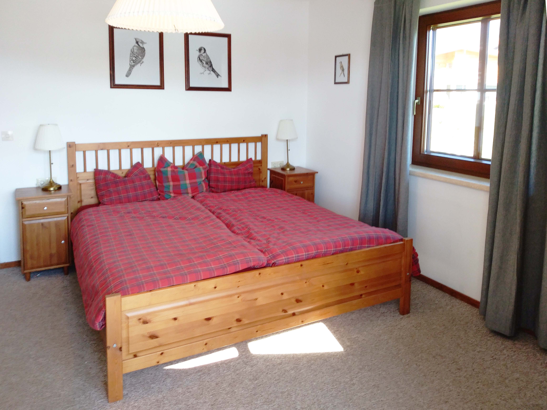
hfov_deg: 67.3
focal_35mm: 26
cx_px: 274
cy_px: 205
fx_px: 411
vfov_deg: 53.1
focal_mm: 3.54
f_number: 2
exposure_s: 1/40
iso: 130
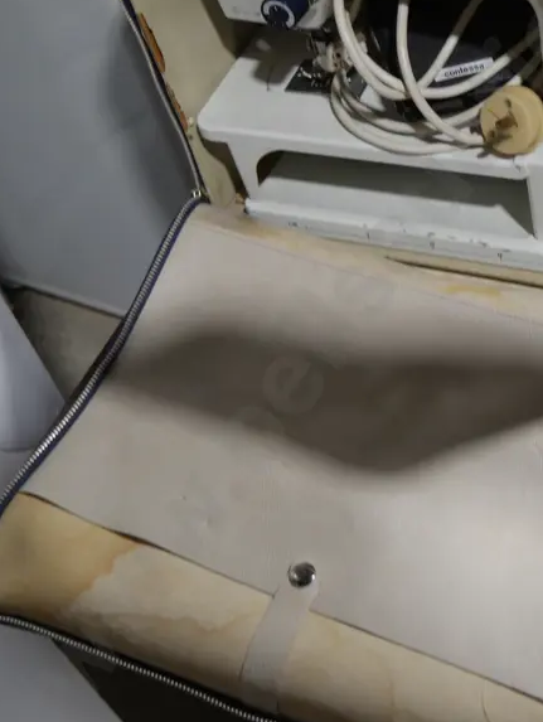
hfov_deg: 28.5
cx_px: 443
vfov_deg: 37.2
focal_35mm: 50
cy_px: 183
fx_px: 1044
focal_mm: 14
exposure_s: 1/80
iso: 200
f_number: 3.5
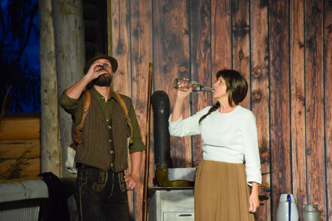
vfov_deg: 4.6
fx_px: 2766
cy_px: 110
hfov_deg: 6.9
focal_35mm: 300
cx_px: 166
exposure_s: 1/125
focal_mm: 200
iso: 3200
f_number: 5.6
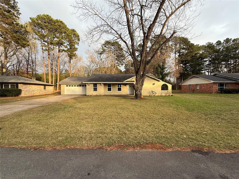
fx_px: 97
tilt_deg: +0.8
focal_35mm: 14
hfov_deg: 102.1
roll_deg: +0.5
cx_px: 120
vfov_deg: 85.7
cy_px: 90
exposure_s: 1/318
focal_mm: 2.22
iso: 50
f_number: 2.2
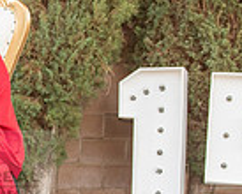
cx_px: -115
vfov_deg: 11.4
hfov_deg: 13.5
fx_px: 968
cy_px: 159
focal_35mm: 135
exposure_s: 1/200
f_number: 3.5
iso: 400
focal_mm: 31
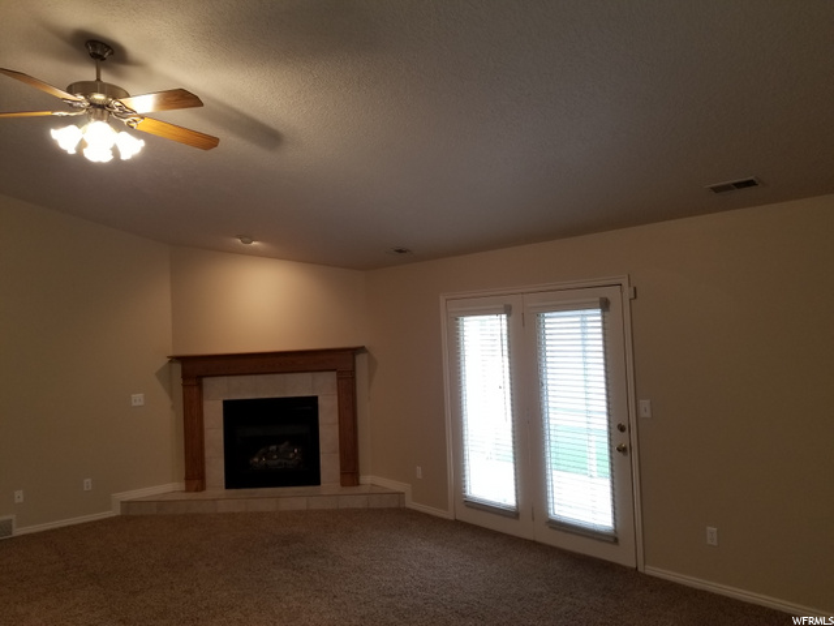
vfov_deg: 53.1
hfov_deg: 67.3
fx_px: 626
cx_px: 417
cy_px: 313
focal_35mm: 26
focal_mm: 4.25
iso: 80
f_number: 1.7
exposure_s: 1/60
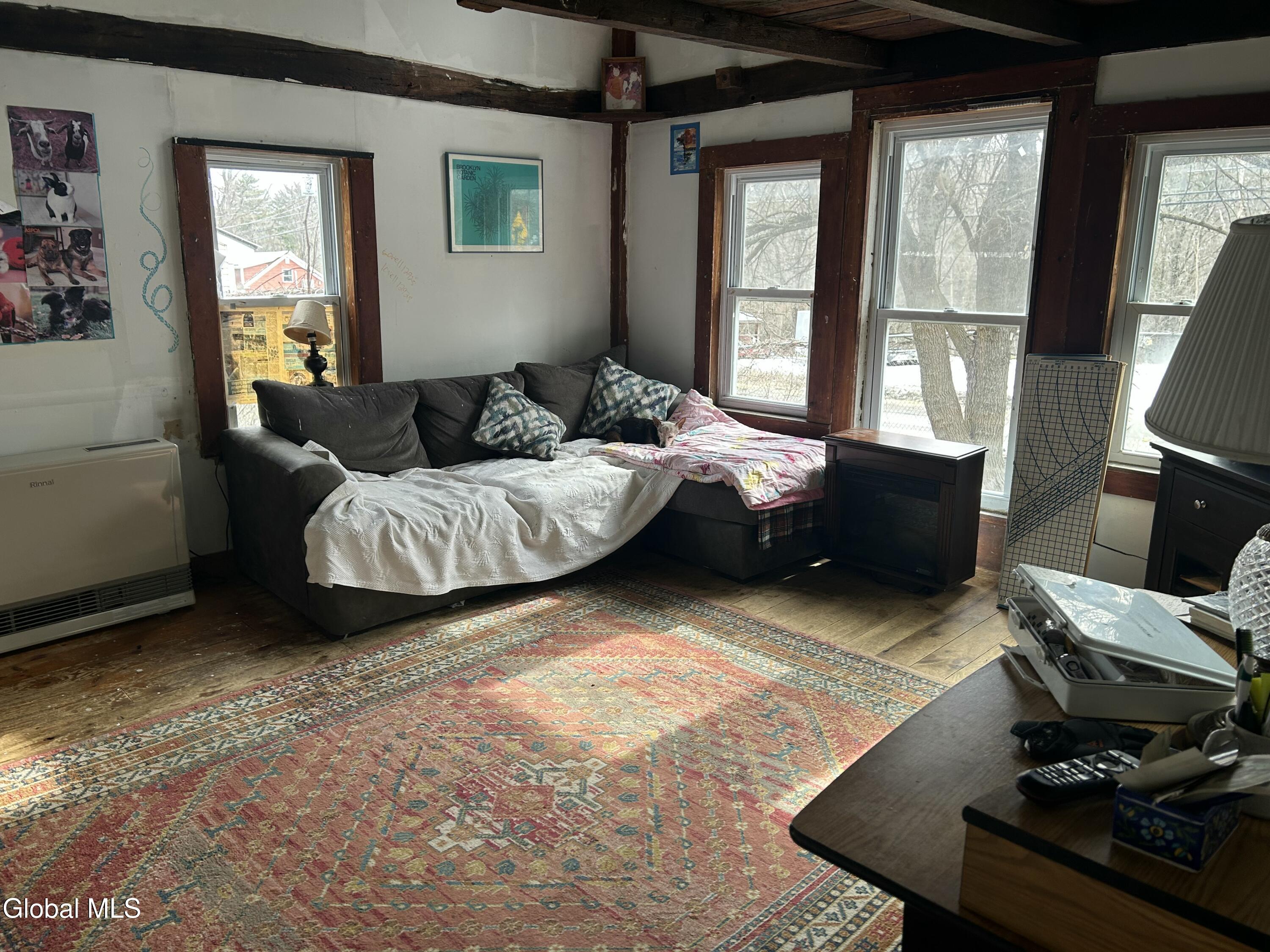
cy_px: 476
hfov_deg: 67.3
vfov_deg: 53.1
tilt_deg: -11.9
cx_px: 635
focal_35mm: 26
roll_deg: +0.1
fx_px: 954
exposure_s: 1/121
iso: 50
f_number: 1.5
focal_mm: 5.7
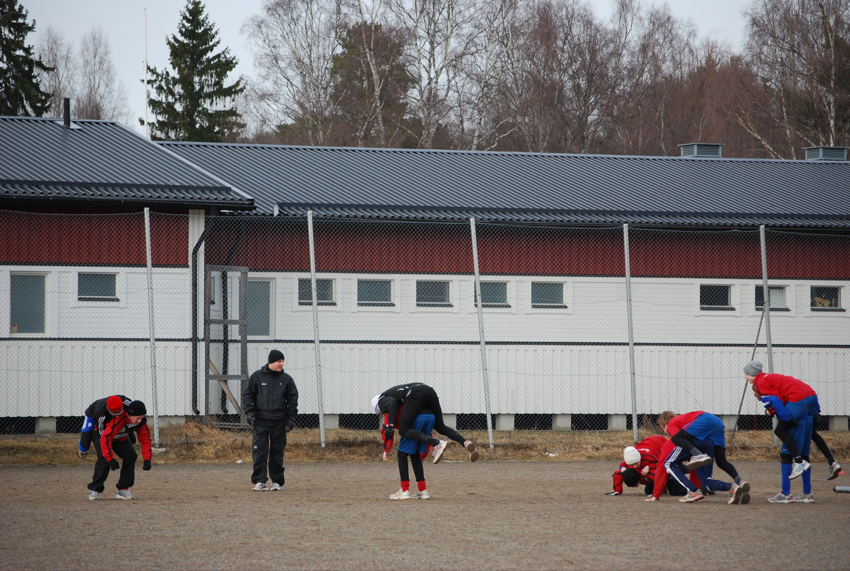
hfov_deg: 13.0
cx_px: 425
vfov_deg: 8.8
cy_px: 286
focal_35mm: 158
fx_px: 3727
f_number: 4.8
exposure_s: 1/125
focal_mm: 105
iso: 280
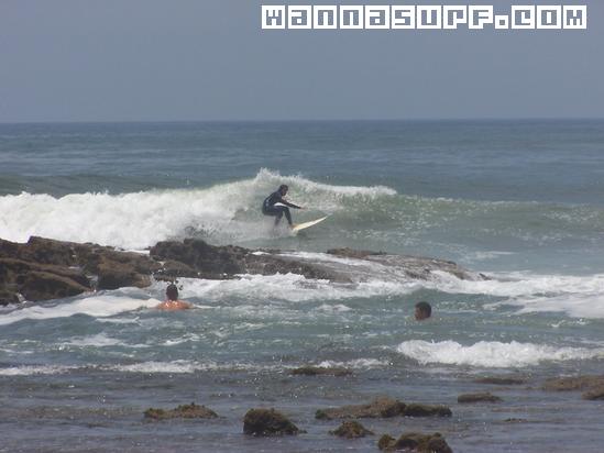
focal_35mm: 288
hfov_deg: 6.9
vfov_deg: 5.2
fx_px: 5026
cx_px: 302
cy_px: 226
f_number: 7.1
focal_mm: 47.7
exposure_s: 1/500
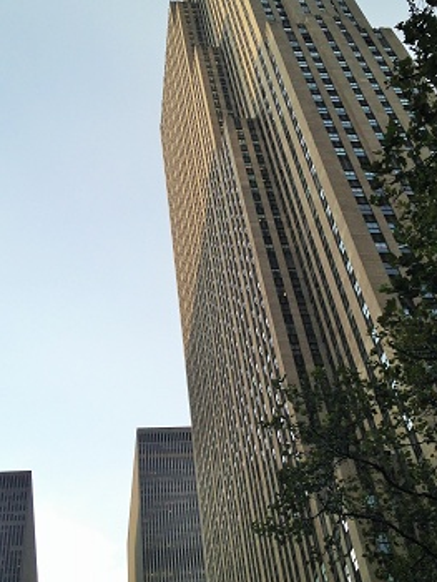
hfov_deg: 29.7
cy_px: 288
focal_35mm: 49
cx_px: 223
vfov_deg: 38.9
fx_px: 824
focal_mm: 4.28
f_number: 2.4
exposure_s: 1/1126
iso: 50
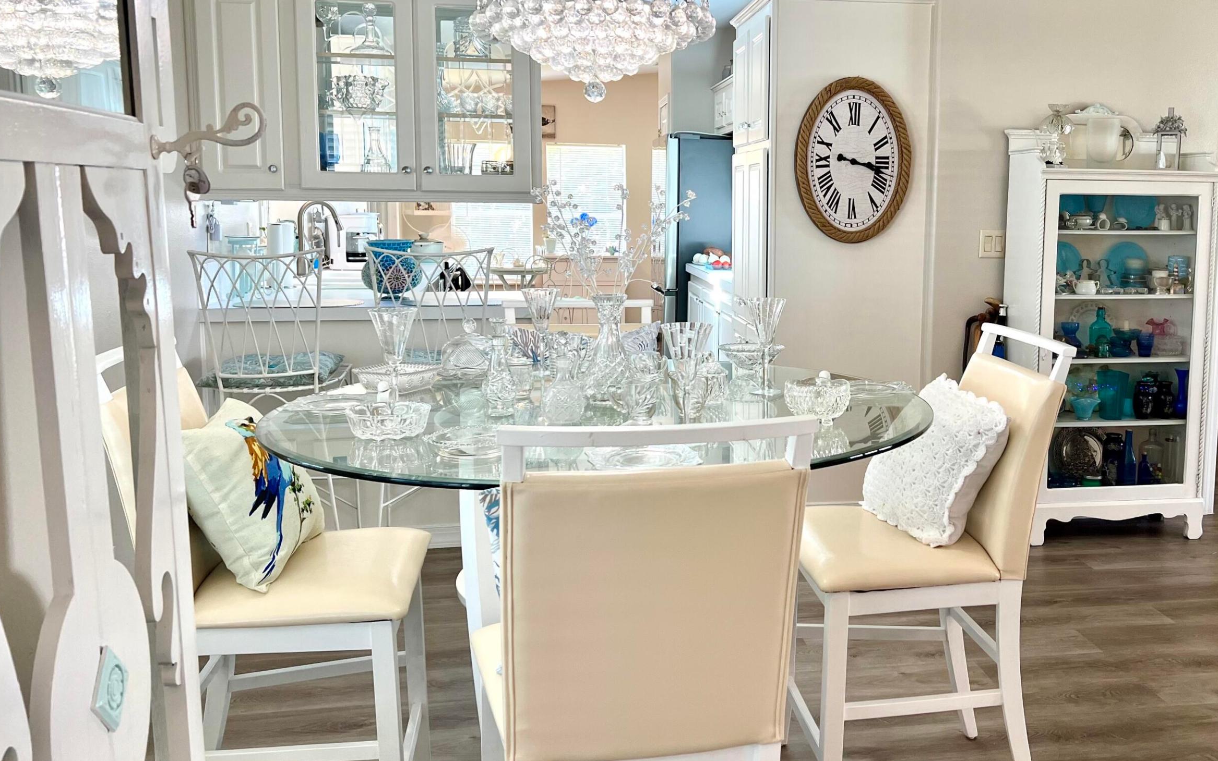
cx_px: 731
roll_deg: -0.8
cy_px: 313
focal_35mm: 34
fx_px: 1129
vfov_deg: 37.2
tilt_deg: -5.7
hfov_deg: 56.3
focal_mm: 5.7
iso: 100
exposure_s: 1/120
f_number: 1.5
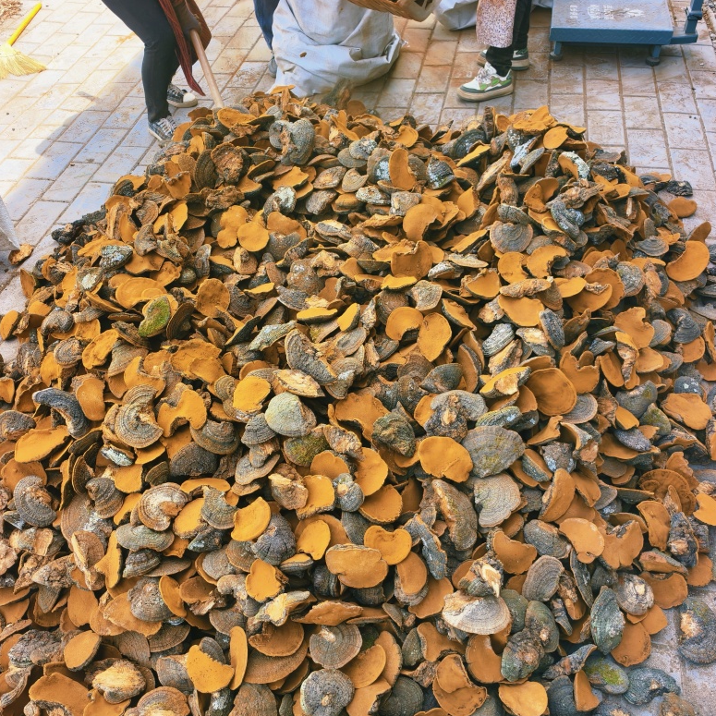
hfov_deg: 57.3
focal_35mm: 28
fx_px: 655
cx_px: 351
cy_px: 456
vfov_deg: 56.5
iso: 96
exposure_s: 1/607
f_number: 1.57
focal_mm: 5.6
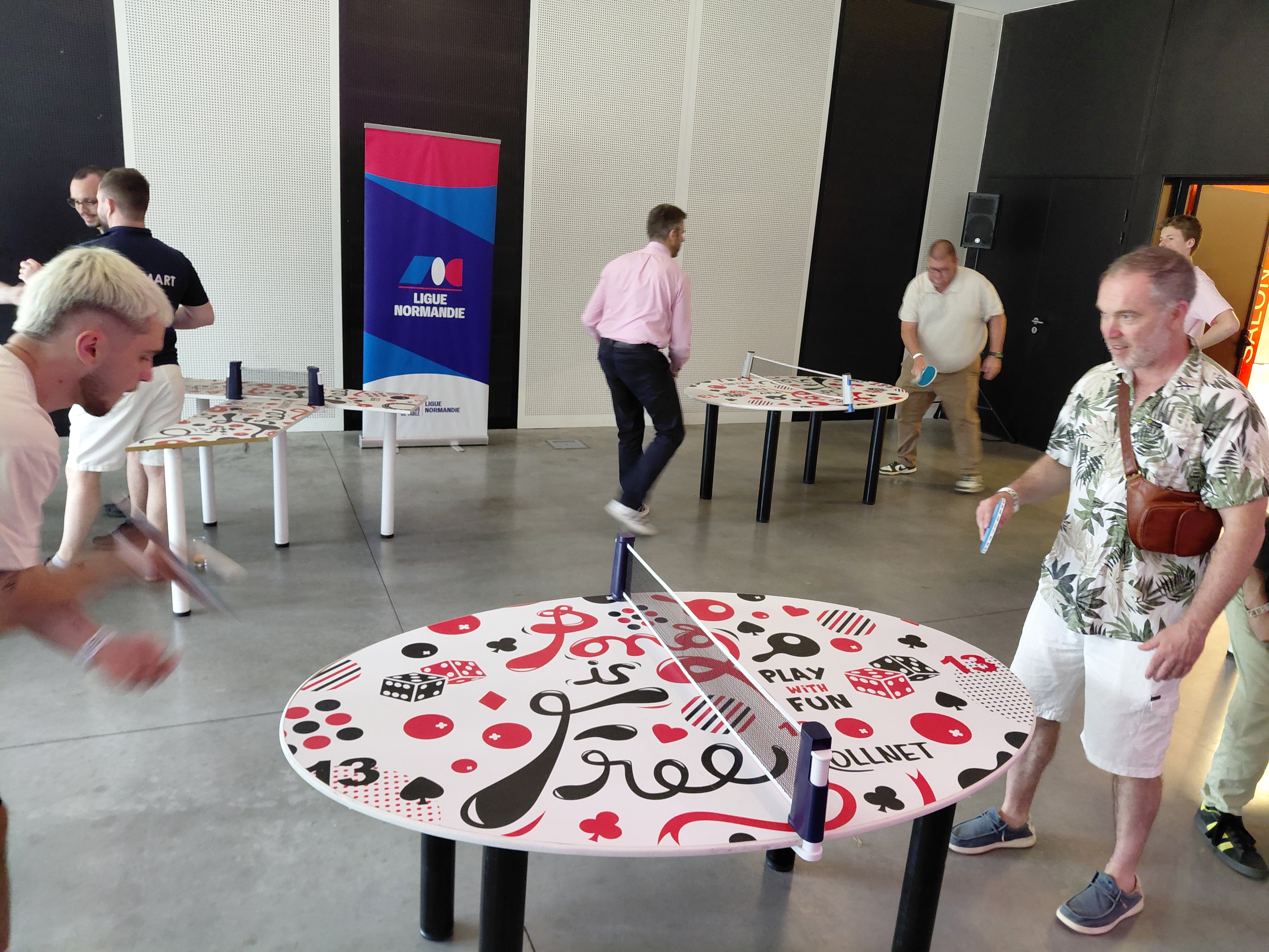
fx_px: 916
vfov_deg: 54.9
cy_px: 476
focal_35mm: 25
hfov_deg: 69.4
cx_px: 634
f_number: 1.8
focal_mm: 4.69
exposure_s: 1/25
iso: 320
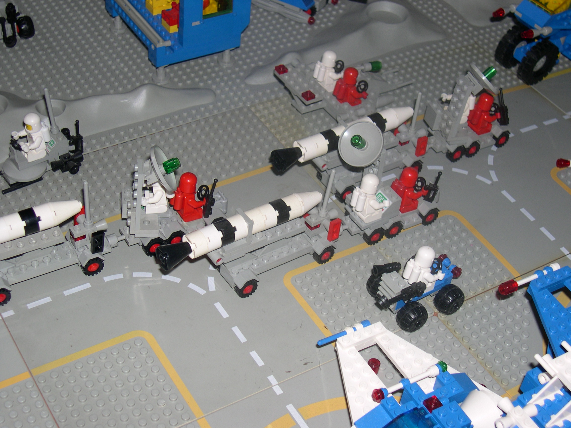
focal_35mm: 57
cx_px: 286
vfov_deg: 25.7
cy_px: 214
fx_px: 940
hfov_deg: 33.8
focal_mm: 12.2
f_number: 3.4
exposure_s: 1/60
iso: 100
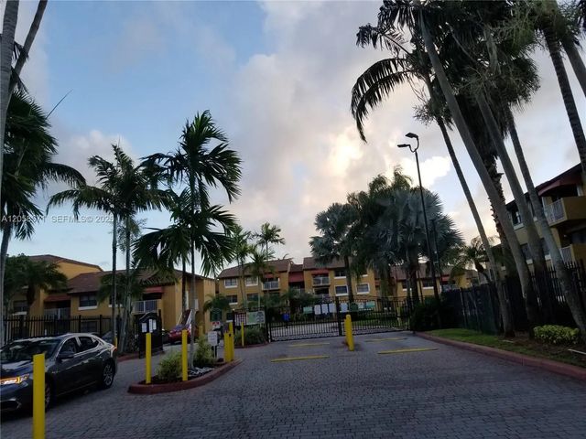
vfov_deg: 53.1
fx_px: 440
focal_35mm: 26
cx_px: 293
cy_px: 220
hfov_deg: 67.3
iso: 50
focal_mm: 4.3
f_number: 1.7
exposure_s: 1/572
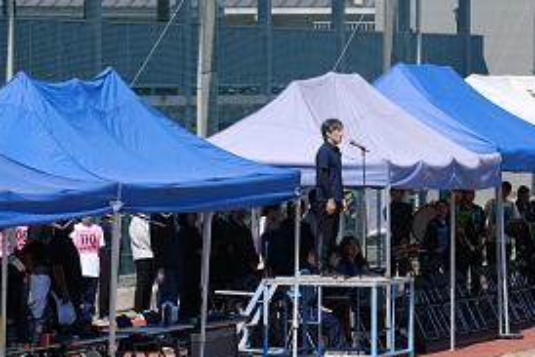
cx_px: 307
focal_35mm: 345
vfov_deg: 4.0
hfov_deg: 6.0
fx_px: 5130
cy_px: 162
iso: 160
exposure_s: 1/500
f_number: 6.4
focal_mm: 140
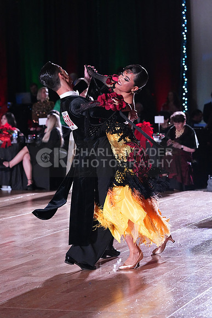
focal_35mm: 111
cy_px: 159
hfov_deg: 12.3
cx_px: 106
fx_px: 980
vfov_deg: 18.4
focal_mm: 111
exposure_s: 1/400
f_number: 5
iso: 10000
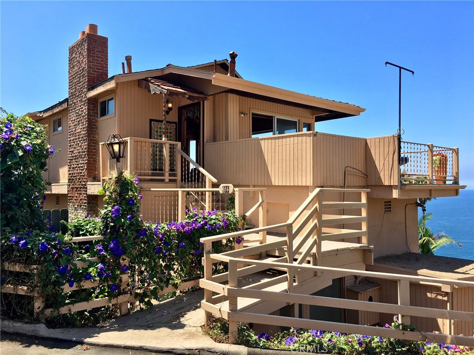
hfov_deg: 61.7
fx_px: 397
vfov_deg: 48.2
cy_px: 178
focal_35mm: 29
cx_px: 237
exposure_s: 1/1099
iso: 25
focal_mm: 4.15
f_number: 2.2
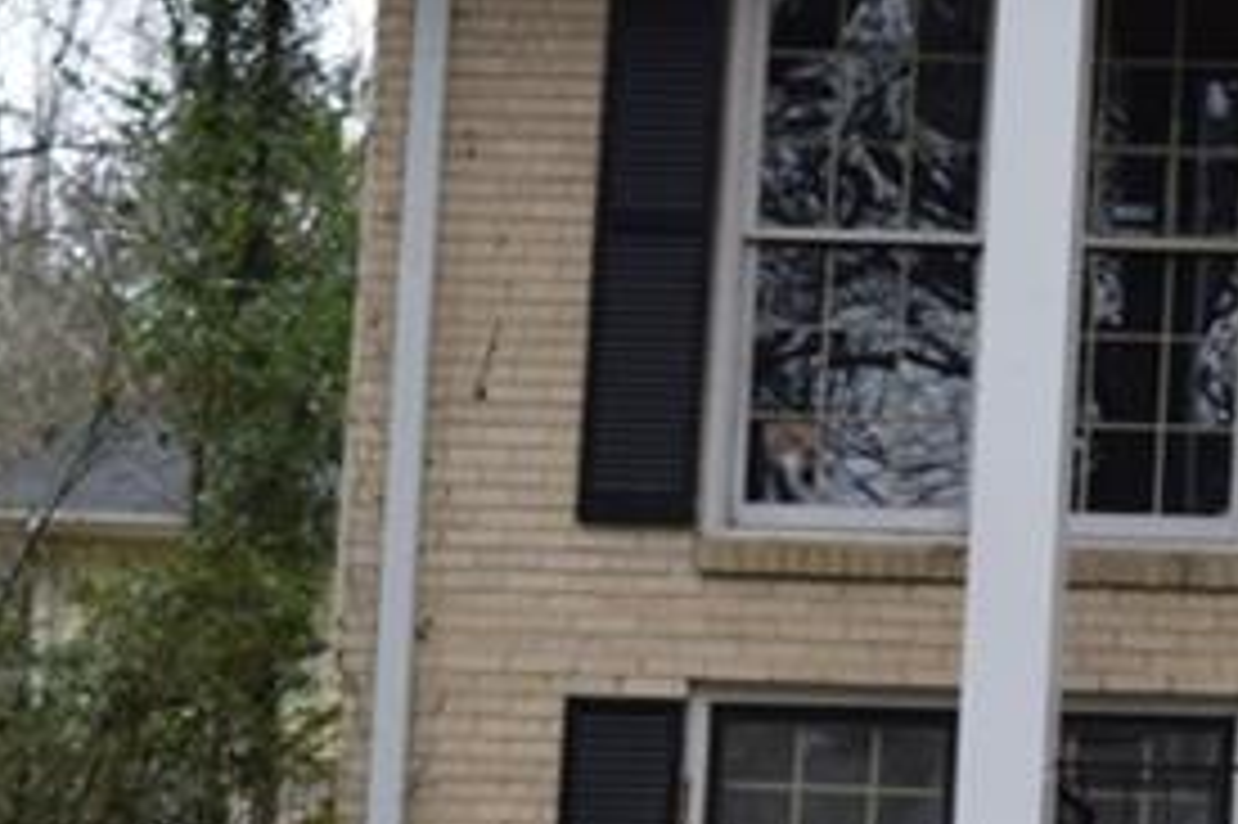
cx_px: 2107
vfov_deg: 6.5
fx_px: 7286
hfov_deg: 9.3
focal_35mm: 212
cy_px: 734
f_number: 7.1
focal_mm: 38
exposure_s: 1/200
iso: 400
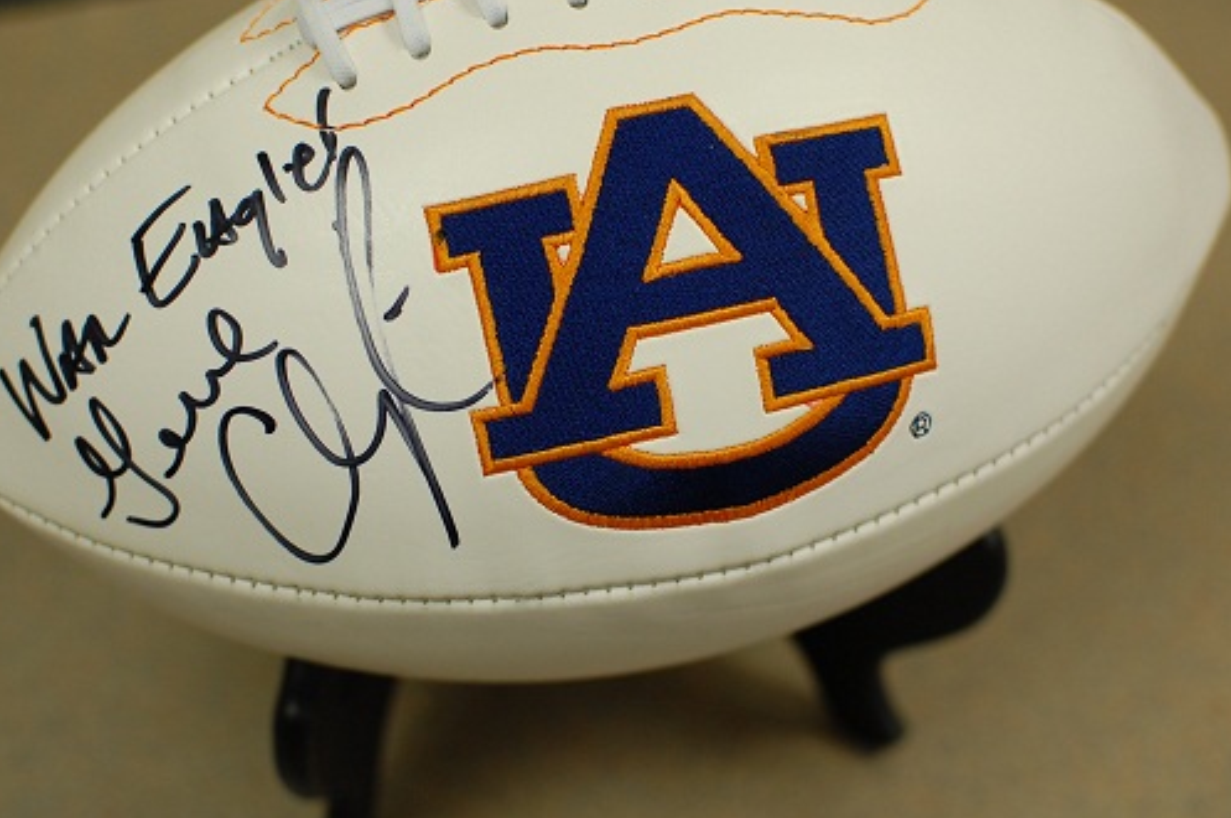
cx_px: 580
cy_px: 327
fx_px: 2172
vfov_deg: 21.3
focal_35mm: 64
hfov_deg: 31.6
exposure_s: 1/50
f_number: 2.8
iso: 200
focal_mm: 35
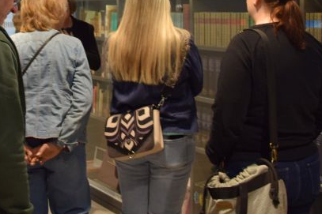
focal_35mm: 68
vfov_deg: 19.6
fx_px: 608
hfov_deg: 29.2
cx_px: 78
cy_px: 20
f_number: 3.5
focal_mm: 18
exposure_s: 1/60
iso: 800
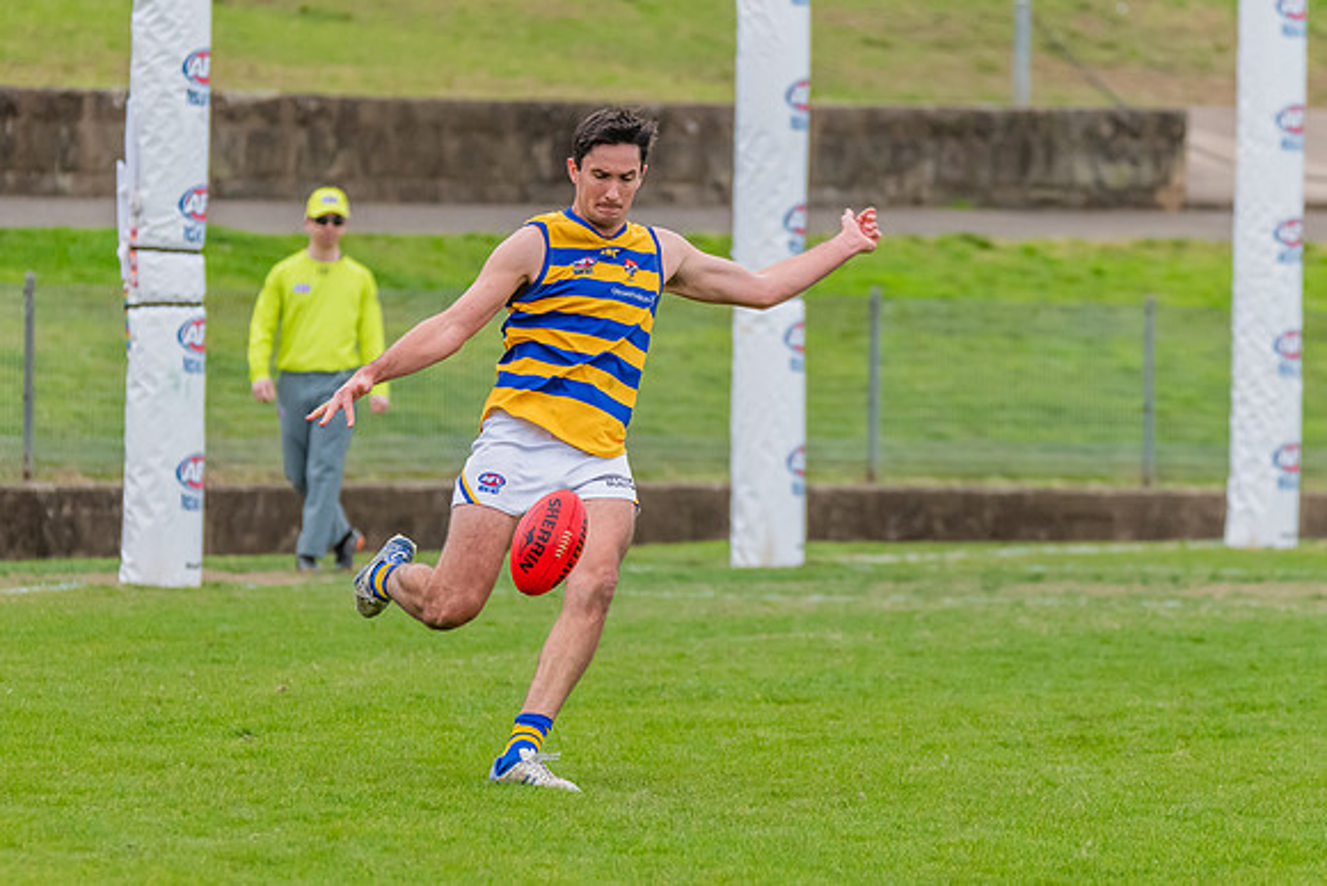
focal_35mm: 392
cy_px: 411
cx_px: 579
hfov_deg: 5.3
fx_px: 14453
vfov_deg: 3.5
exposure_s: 1/1600
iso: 1800
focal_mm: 280
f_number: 5.6
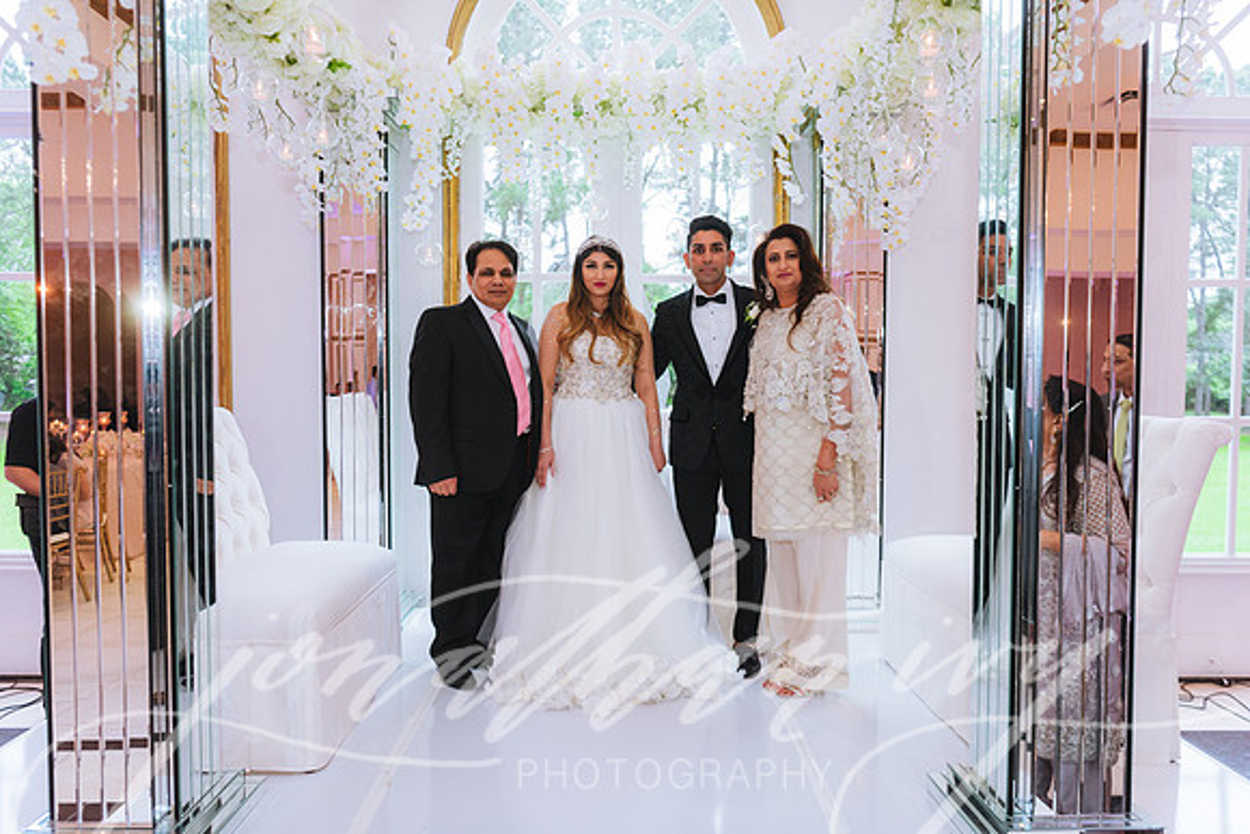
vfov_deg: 48.0
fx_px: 938
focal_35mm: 27
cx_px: 625
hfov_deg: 67.4
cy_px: 417
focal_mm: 27
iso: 800
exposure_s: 1/200
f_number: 2.8
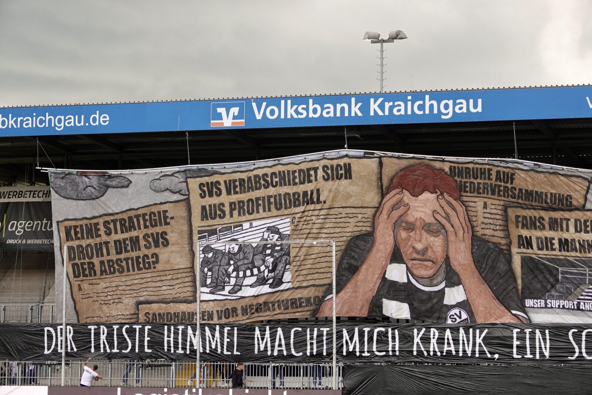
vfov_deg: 13.2
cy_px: 198
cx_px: 296
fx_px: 1710
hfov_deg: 19.6
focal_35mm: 104
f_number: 4
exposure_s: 1/125
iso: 100
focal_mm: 38.04
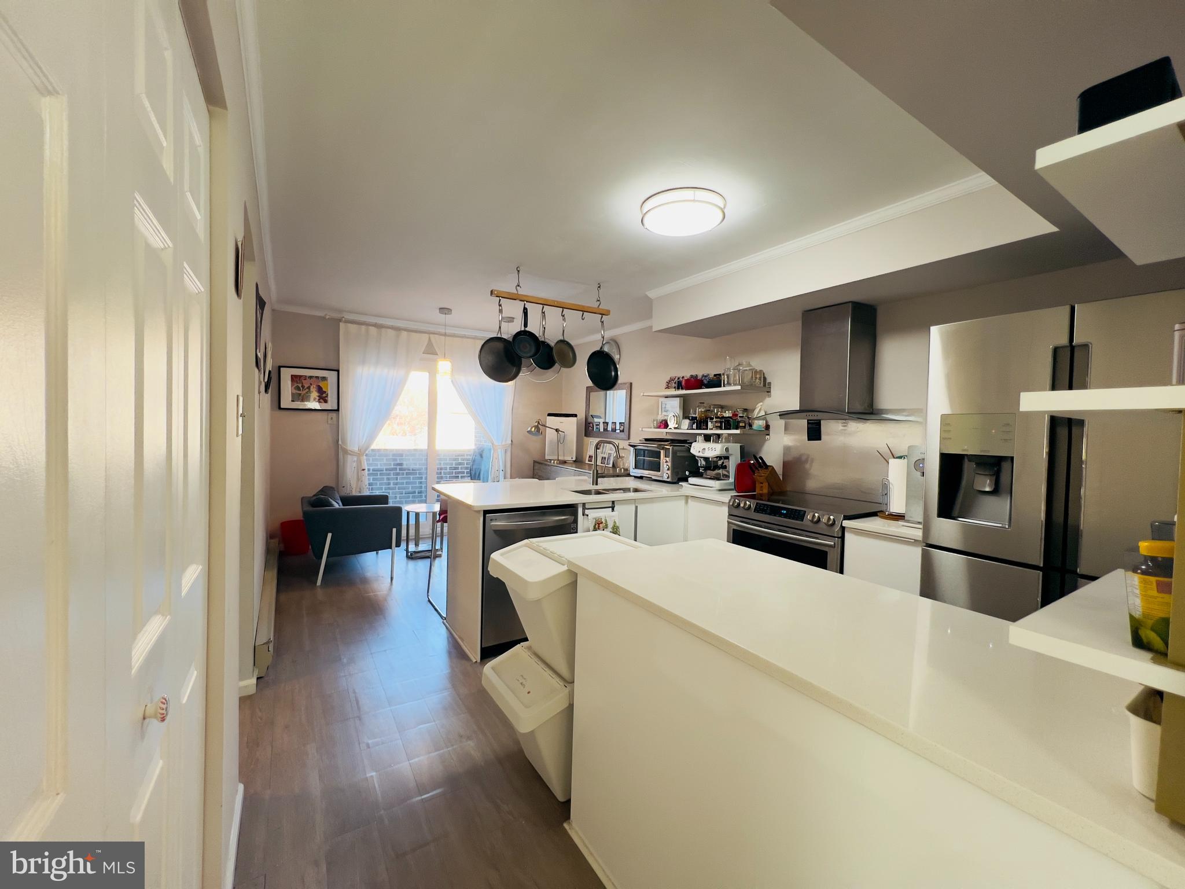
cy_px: 444
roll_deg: -1.4
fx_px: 445
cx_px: 592
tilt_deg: -2.4
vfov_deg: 89.9
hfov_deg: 106.2
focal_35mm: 13
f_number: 1.8
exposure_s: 1/120
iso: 200
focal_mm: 1.57
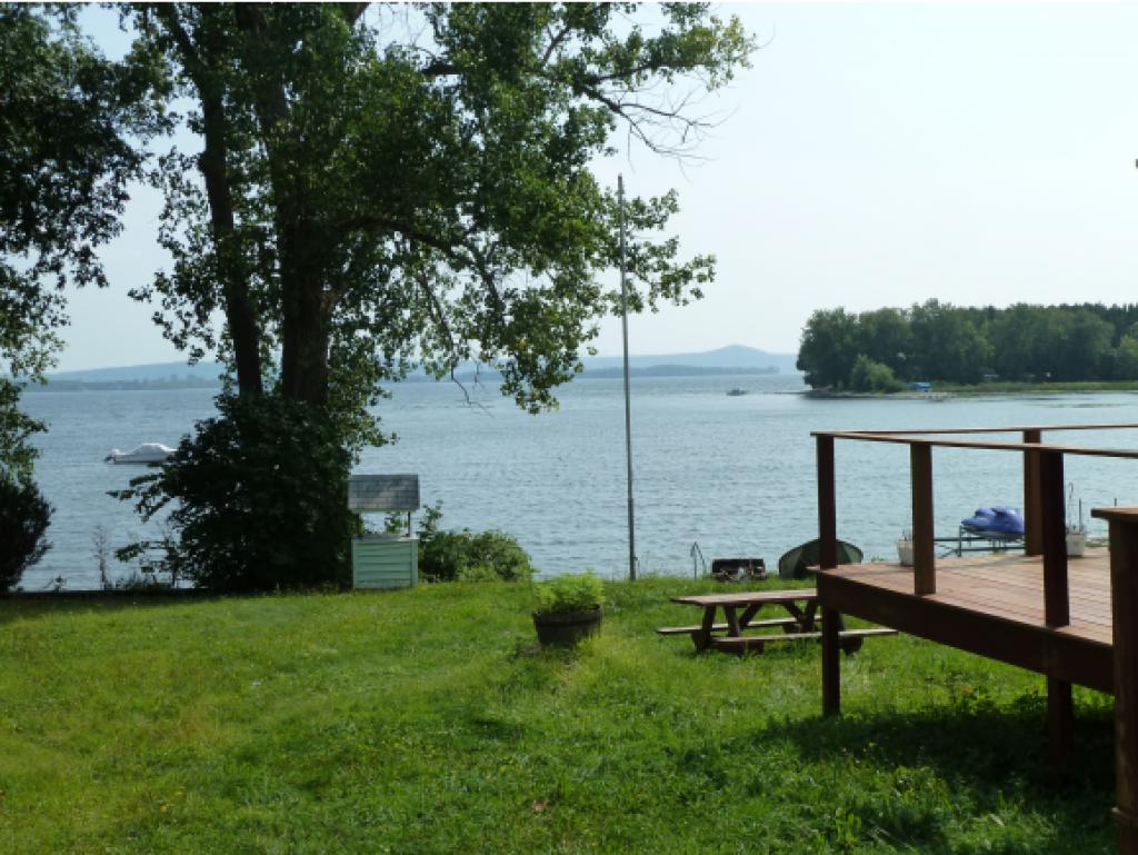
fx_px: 1381
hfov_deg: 44.8
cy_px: 428
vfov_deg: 34.4
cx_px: 569
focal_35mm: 42
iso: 125
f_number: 5
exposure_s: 1/400
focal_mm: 6.9
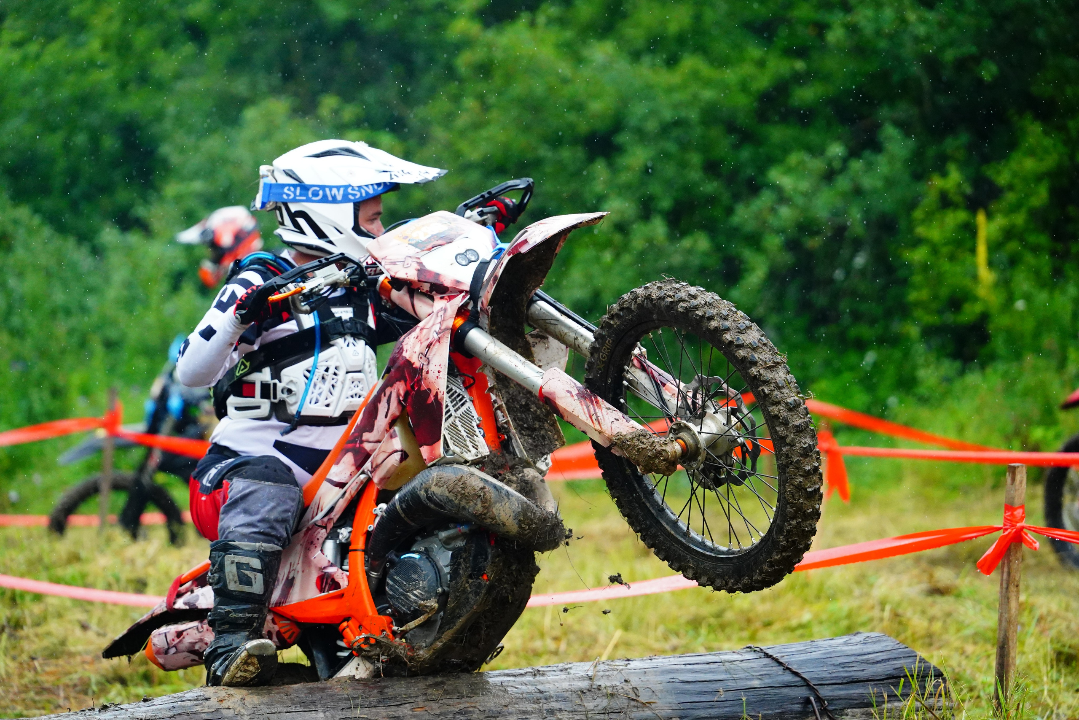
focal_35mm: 146
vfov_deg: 9.4
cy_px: 360
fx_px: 4376
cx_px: 540
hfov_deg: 14.1
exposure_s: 1/2000
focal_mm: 146
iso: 5000
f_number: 4
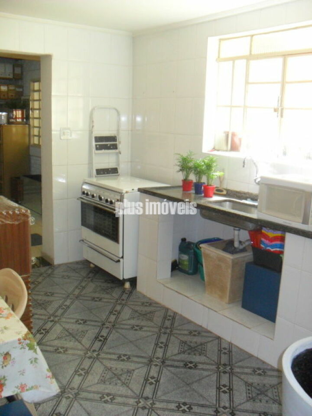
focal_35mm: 35
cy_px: 208
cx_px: 156
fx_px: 421
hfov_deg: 40.7
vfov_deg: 52.6
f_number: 3
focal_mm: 6.3
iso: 200
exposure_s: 1/45
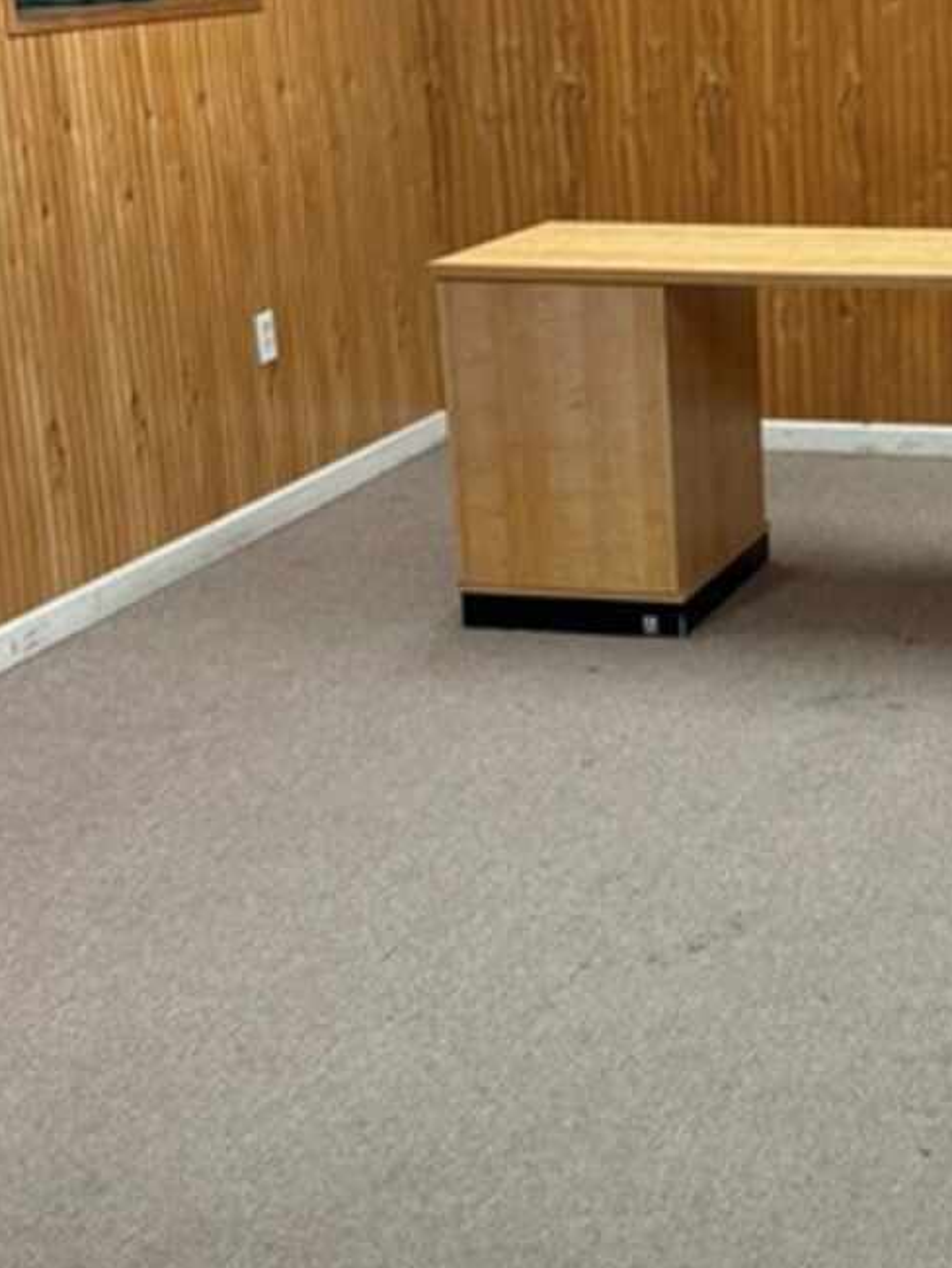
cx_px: 960
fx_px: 2309
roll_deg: +0.9
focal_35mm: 63
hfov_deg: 22.4
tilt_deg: -13.2
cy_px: 441
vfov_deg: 30.5
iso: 125
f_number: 1.78
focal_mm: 6.76
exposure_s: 1/60
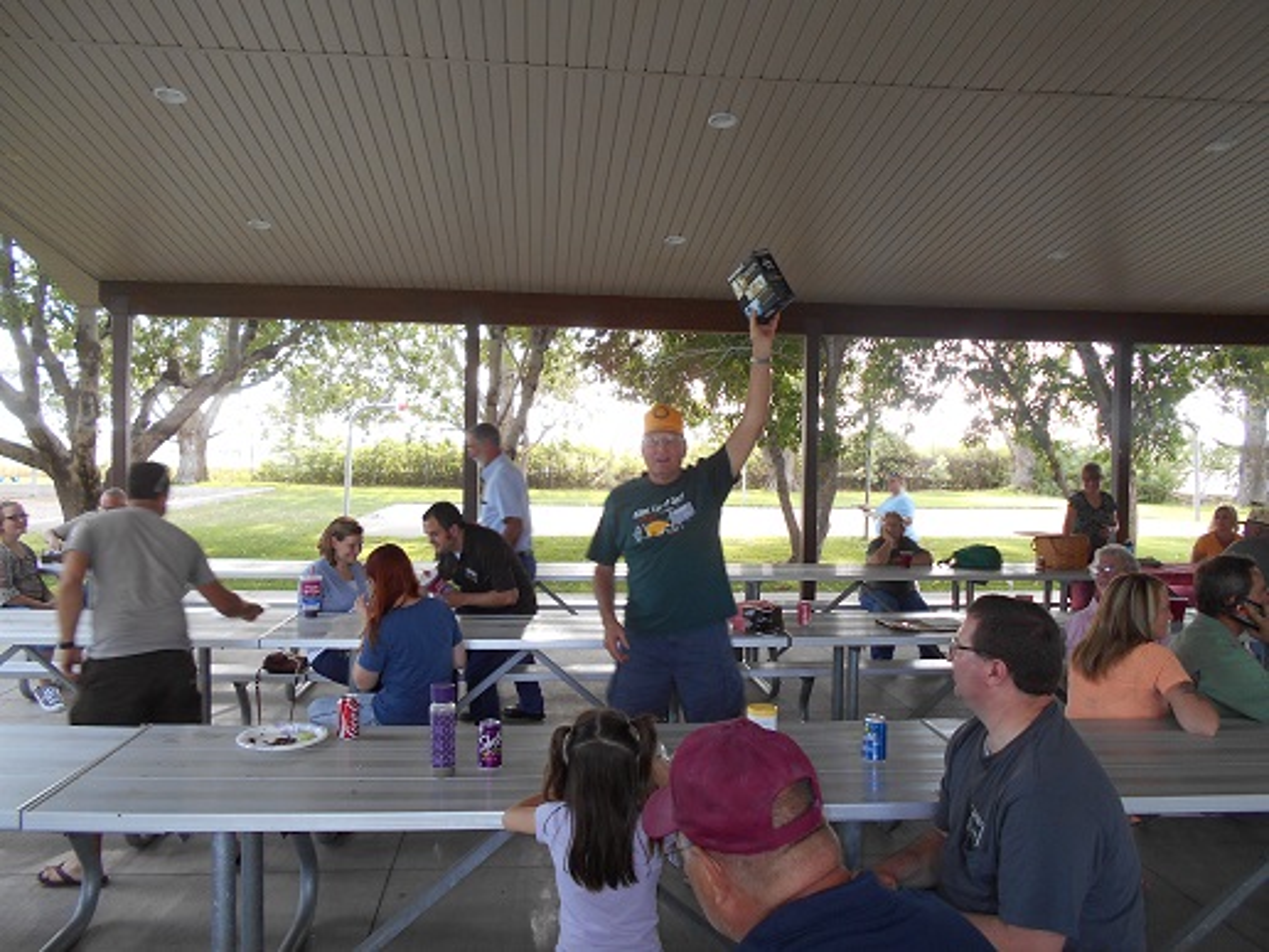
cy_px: 476
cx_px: 634
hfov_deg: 67.3
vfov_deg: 53.1
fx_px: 953
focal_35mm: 26
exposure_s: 1/30
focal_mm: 4.6
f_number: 3.2
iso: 110
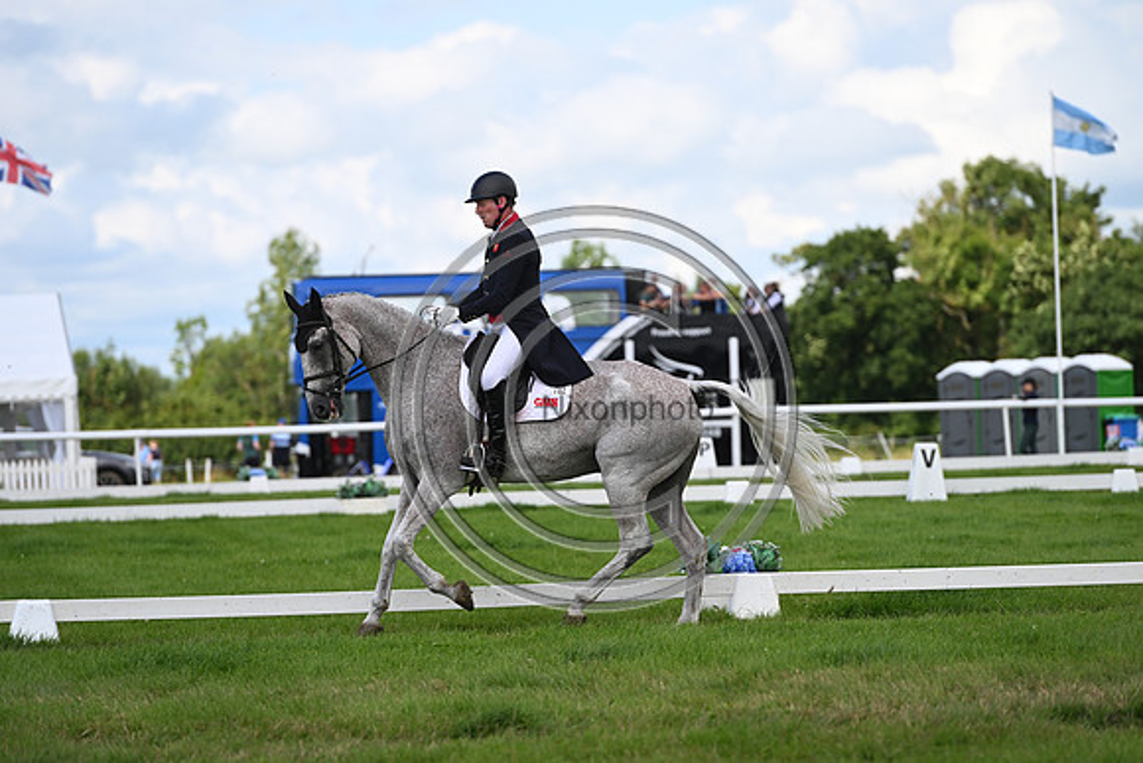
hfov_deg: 10.3
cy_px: 382
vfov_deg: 6.9
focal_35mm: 200
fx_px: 6351
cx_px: 572
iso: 180
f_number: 4
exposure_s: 1/1250
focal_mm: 200
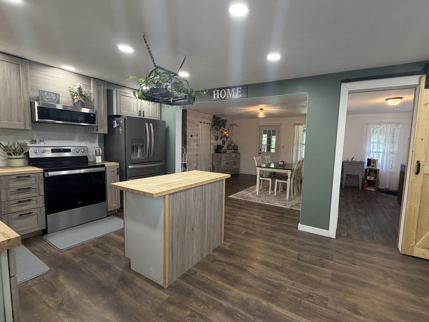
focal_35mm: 16
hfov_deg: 94.2
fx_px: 198
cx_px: 234
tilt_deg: -5.2
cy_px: 160
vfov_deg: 78.1
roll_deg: -1.9
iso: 250
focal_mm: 2.22
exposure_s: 1/60
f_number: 2.2
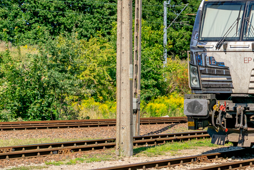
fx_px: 912
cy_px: 17
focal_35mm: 129
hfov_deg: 15.4
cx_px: 295
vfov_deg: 10.5
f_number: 11
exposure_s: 1/320
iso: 100
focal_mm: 35
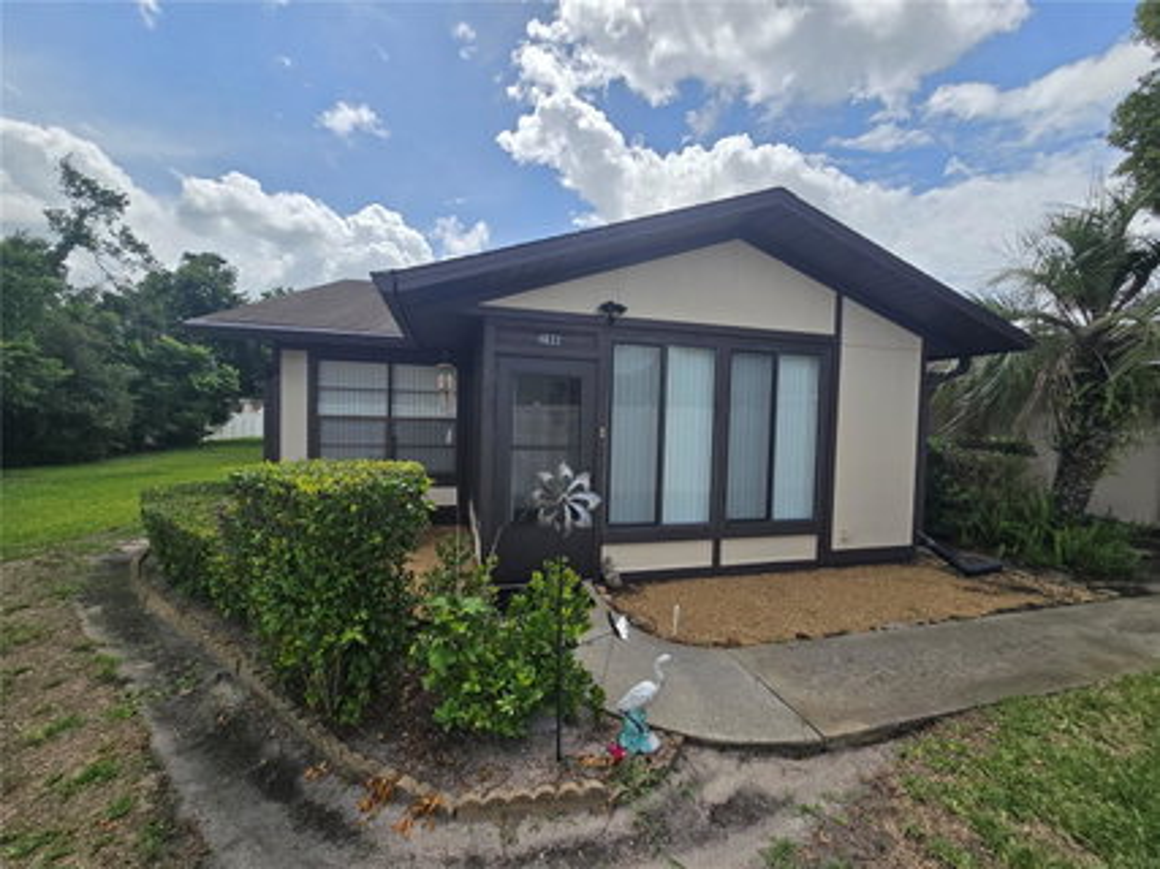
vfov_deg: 89.9
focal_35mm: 13
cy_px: 434
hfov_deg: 106.2
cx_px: 580
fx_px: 436
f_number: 2.2
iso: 50
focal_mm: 2.2
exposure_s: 1/2993
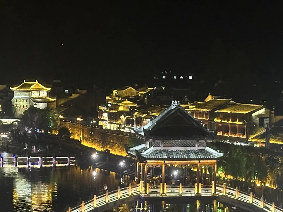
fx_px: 965
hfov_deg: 16.6
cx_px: 197
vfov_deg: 12.3
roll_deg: -0.6
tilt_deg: -9.2
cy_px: 239
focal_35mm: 118
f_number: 1.78
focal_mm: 6.86
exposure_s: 1/25
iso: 640
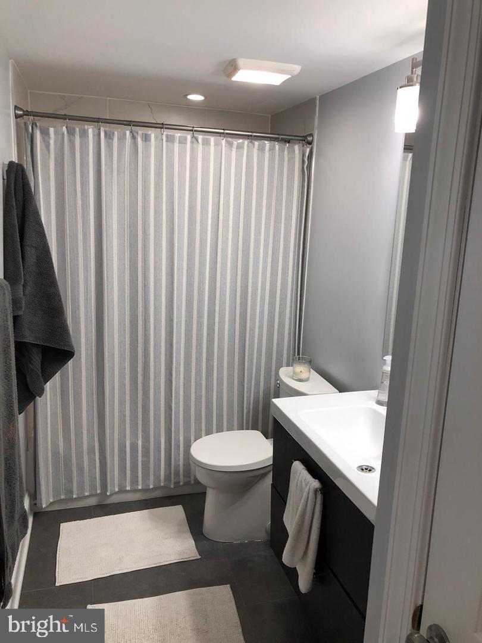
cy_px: 322
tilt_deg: -10.8
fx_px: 520
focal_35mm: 28
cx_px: 241
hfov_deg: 49.7
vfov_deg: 63.4
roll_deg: -1.8
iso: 25
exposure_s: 1/40
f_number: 1.8
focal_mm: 4
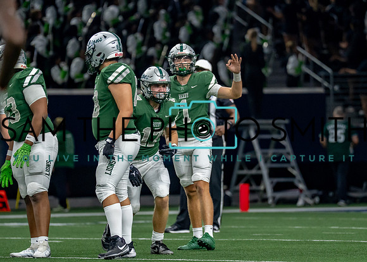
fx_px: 3896
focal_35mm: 374
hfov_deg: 5.4
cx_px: 180
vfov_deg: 3.9
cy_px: 127
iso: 1600
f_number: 2.8
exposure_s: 1/1000
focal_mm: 200
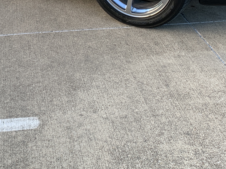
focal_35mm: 77
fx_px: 503
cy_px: -40
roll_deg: -0.2
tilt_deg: -17.6
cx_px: 61
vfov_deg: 18.1
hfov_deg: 25.1
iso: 25
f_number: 1.8
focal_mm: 4.25
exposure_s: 1/173
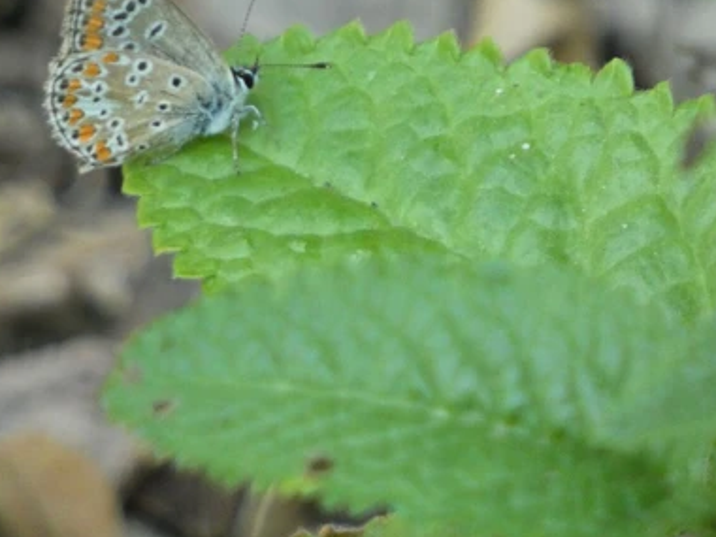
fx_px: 41761
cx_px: 168
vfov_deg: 0.7
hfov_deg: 1.0
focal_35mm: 2019
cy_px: 141
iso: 800
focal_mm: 215
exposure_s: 1/125
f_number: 5.9
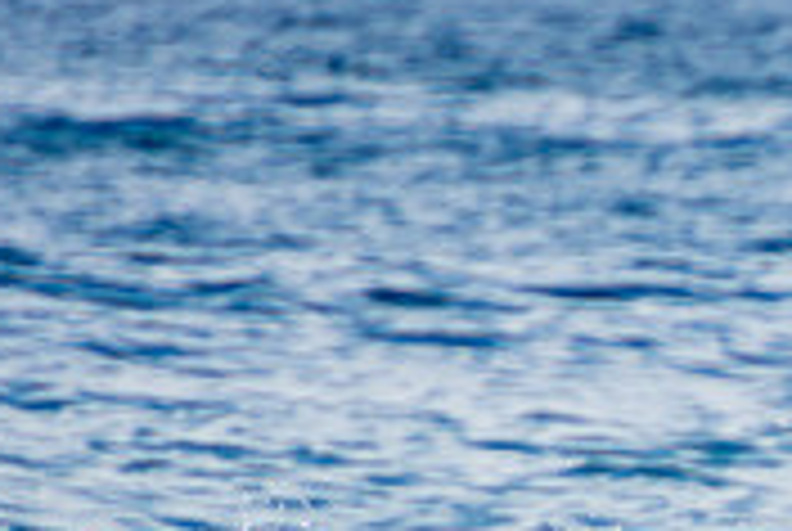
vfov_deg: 0.7
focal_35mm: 1972
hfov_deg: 1.0
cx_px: 1026
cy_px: 808
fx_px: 43457
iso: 320
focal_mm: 400
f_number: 5.6
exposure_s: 1/2000
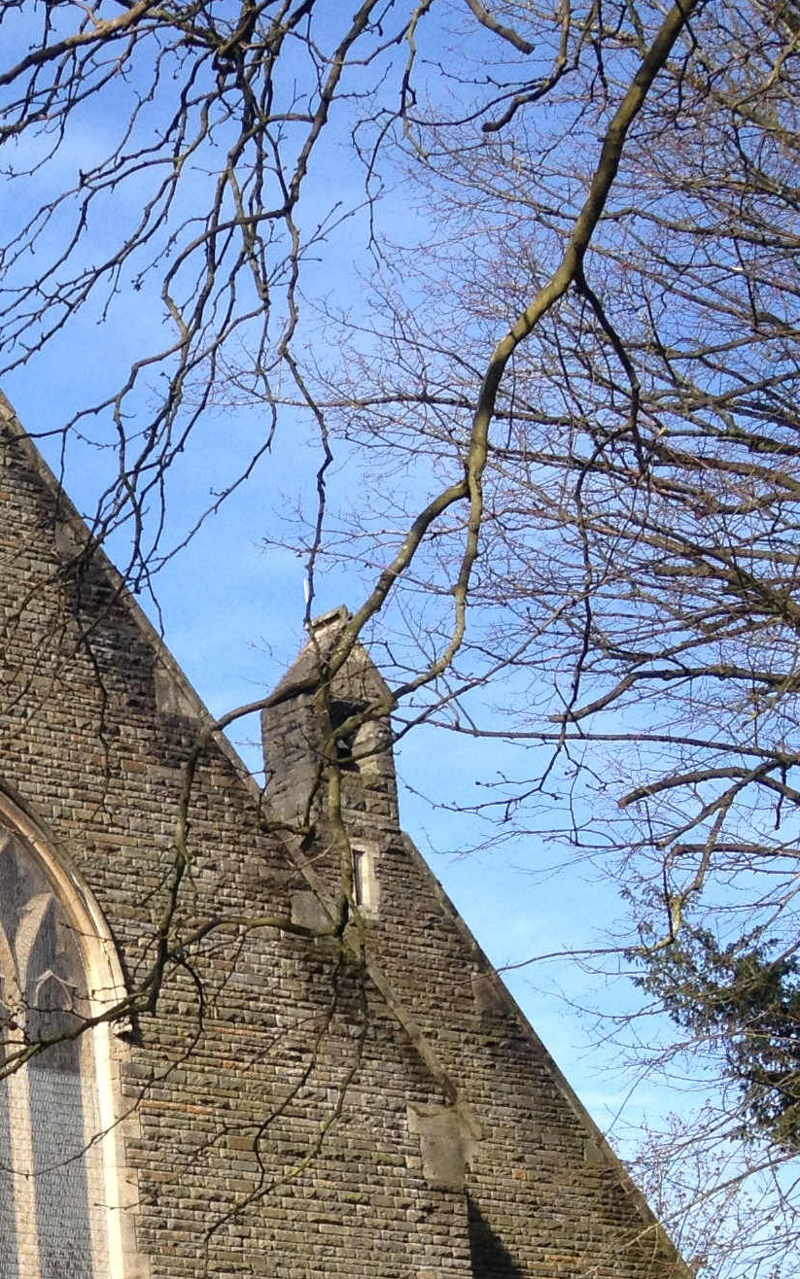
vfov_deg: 22.0
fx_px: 3208
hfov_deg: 13.2
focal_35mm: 92
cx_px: -484
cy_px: 1165
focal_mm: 4.28
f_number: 2.4
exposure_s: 1/968
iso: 50
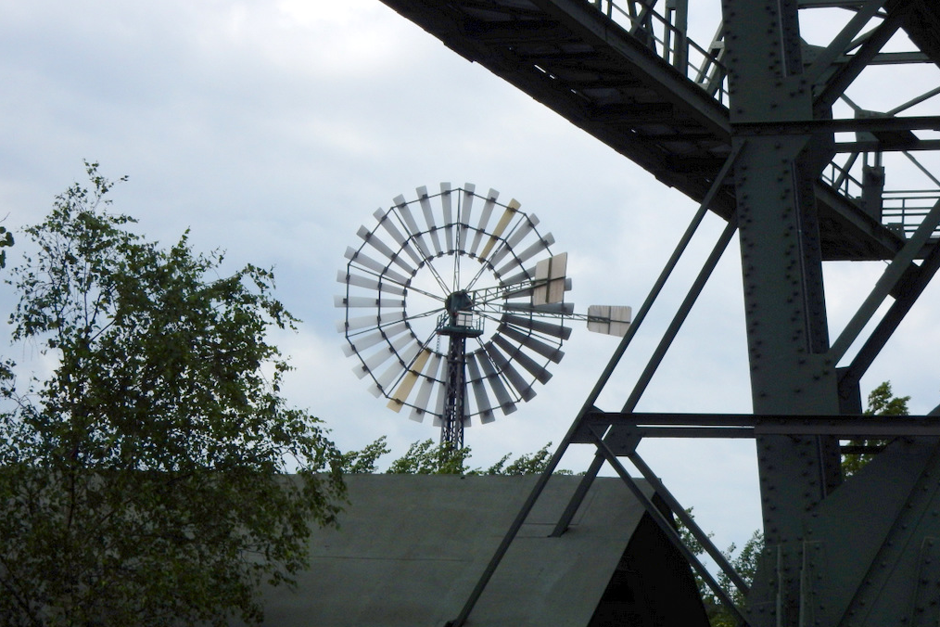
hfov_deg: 19.6
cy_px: 318
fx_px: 2715
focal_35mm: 104
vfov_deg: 13.2
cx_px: 472
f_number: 6.3
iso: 125
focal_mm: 17.6
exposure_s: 1/800
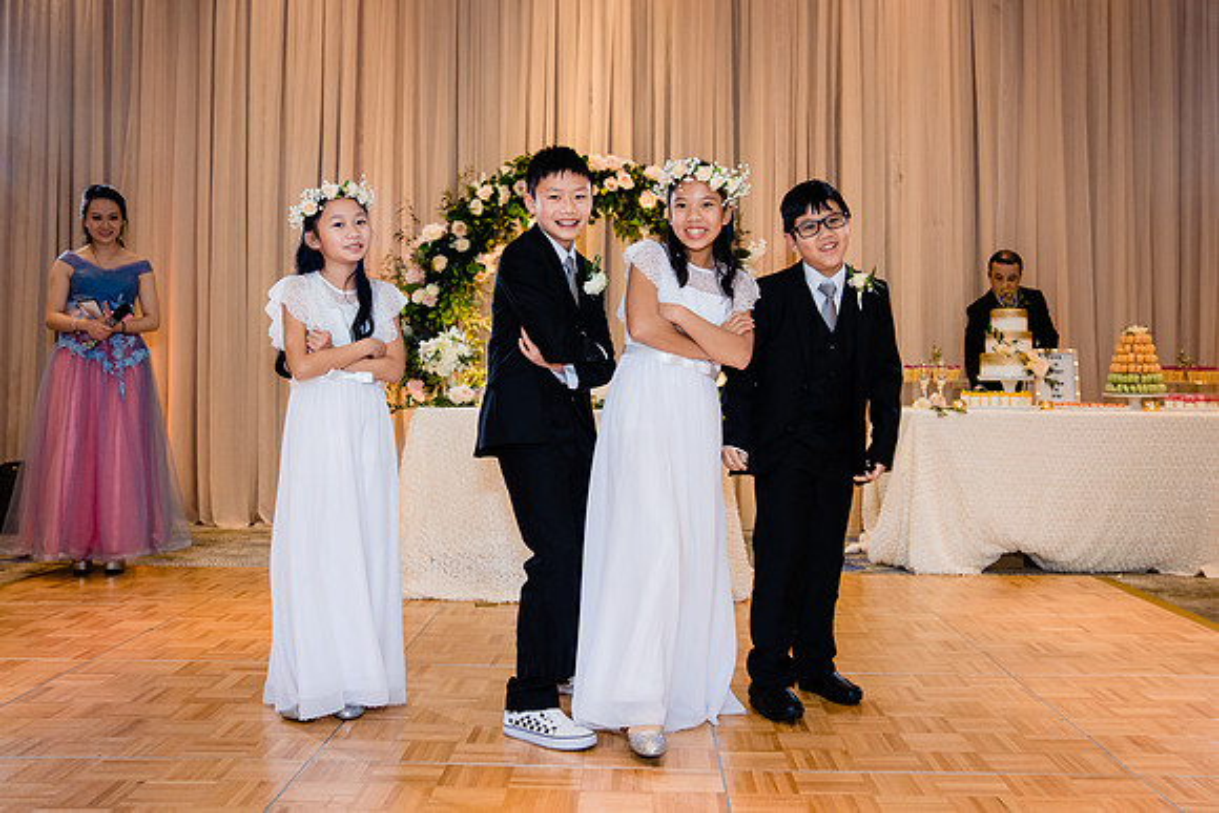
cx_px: 625
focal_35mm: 36
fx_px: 1226
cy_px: 342
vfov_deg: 36.6
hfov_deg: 52.9
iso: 1250
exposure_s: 1/160
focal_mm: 31
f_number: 4
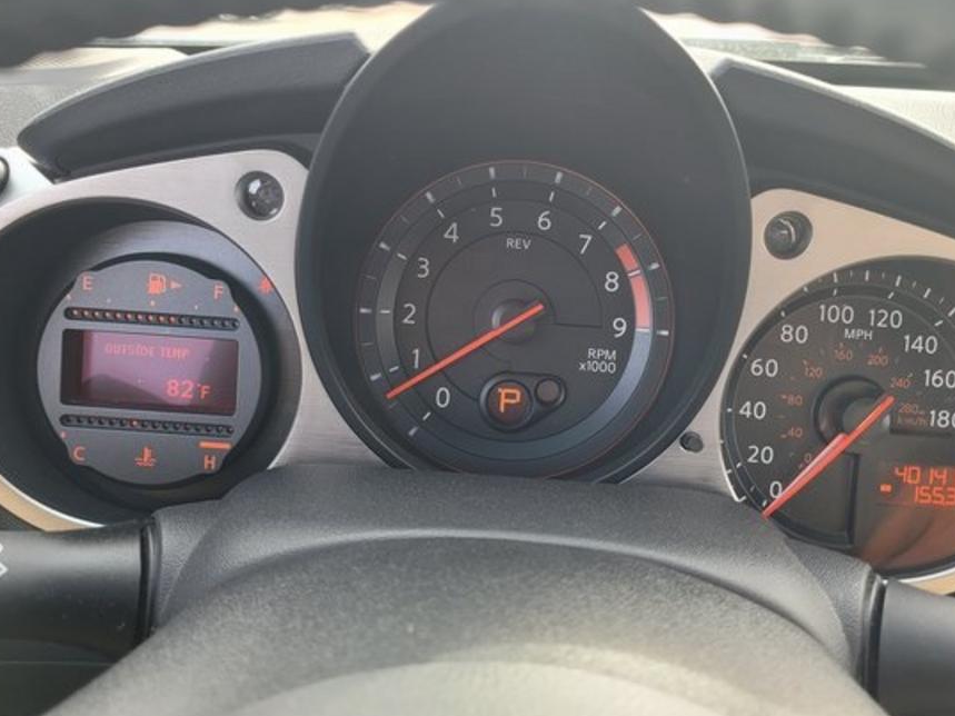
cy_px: 341
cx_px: 489
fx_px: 855
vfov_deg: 45.4
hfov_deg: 58.4
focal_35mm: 31
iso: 40
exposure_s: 1/142
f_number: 1.8
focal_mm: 5.4
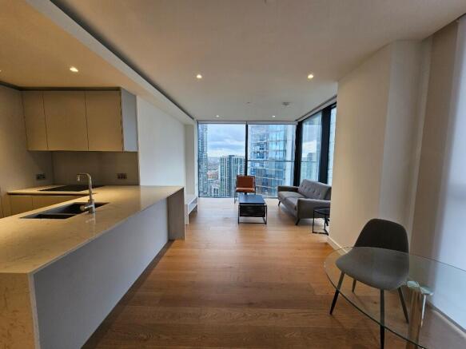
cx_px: 233
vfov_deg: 89.9
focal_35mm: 13
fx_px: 175
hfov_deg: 106.2
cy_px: 174
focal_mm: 2.2
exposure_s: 1/100
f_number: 2.2
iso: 80
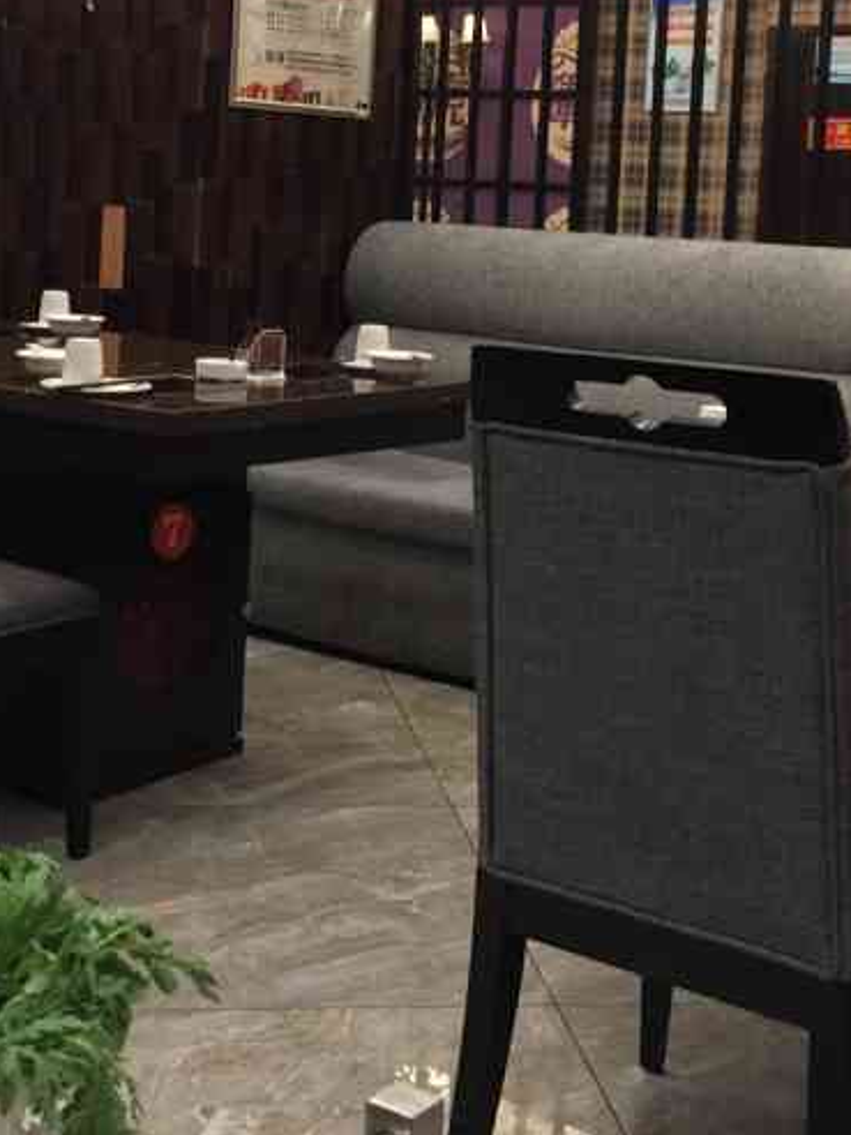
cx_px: 390
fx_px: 1803
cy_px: 313
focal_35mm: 55
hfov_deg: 26.6
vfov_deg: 34.3
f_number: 2.2
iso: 100
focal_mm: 4.15
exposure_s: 1/10
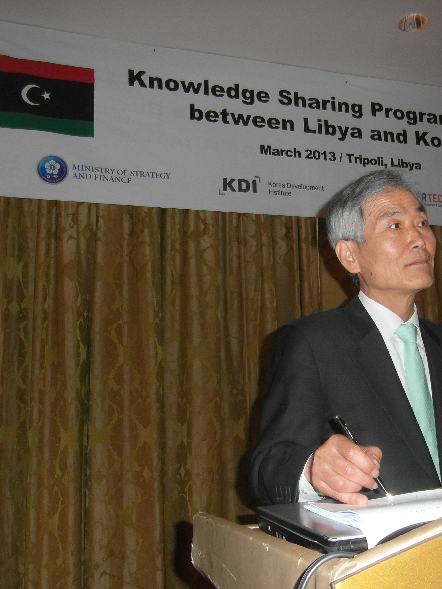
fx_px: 562
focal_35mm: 33
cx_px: 287
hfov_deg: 42.5
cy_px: 303
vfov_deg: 55.3
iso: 160
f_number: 3.2
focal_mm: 4
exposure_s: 1/30
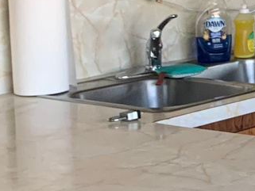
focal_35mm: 166
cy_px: -31
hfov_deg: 10.7
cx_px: 531
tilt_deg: -6.1
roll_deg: +1.7
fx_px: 1223
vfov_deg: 8.9
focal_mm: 4.25
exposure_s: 1/60
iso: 160
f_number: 1.8
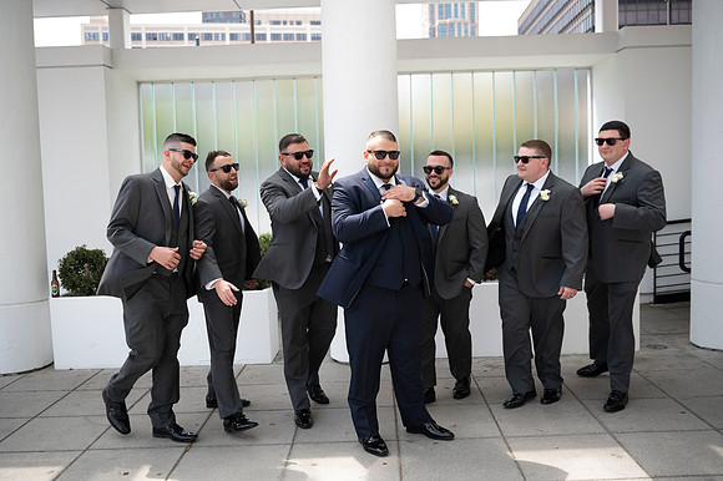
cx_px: 362
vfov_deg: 38.8
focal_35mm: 34
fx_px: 682
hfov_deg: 55.8
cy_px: 240
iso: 50
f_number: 2.8
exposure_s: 1/250
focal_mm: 34
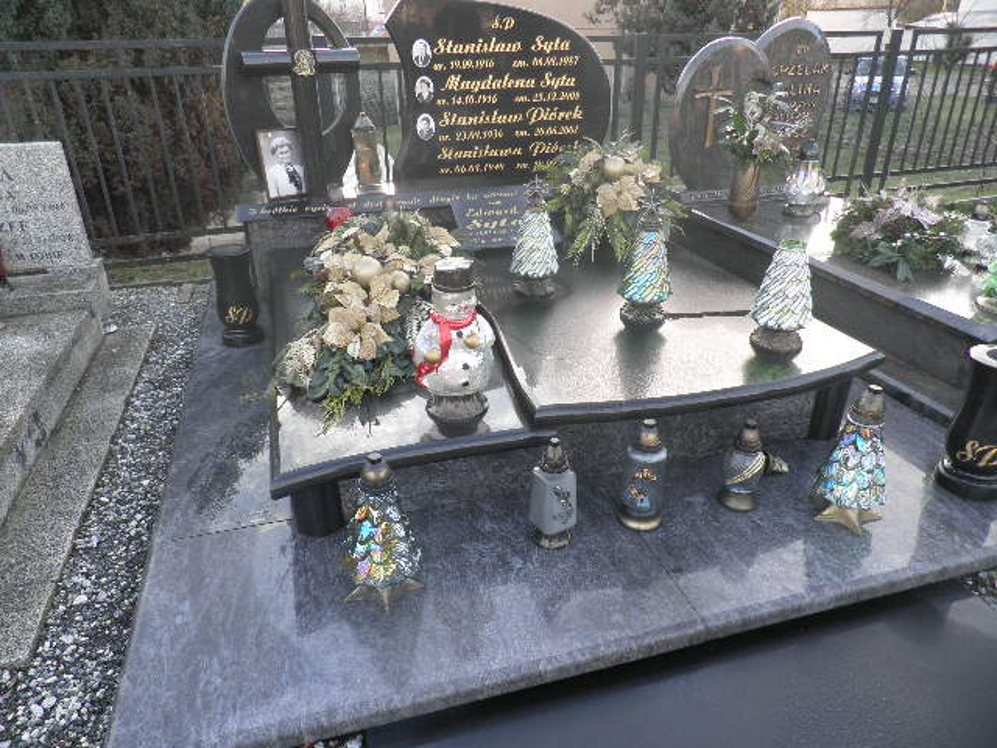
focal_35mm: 24
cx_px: 498
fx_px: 691
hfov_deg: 71.6
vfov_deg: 56.8
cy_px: 374
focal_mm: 4.3
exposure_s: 1/60
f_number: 3.3
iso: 64
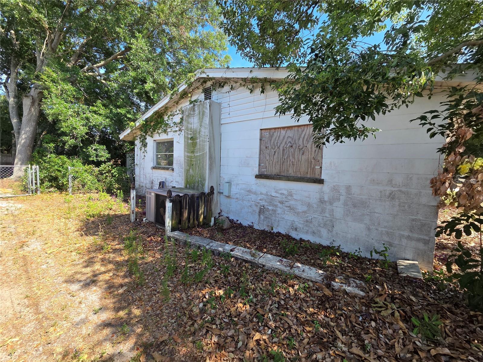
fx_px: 181
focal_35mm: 13
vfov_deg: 89.9
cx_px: 242
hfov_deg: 106.2
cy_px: 181
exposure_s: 1/512
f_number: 2.2
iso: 50
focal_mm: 2.2
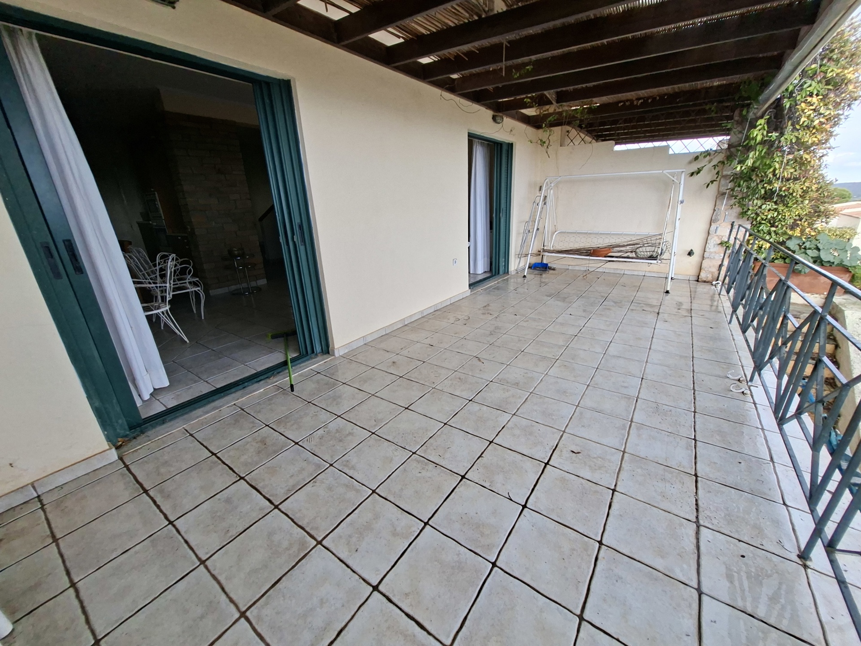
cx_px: 430
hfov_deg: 106.2
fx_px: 323
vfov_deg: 89.9
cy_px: 323
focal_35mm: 13
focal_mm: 1.74
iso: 50
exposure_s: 1/100
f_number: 2.2
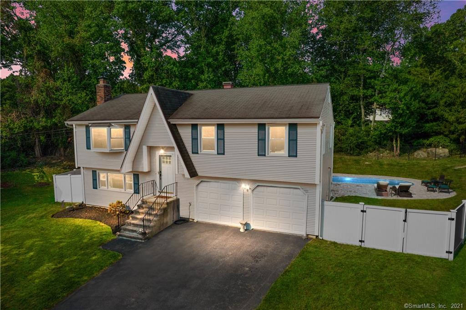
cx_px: 233
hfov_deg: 78.6
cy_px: 155
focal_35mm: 22
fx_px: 285
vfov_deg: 57.1
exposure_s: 1/800
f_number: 2.8
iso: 100
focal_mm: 8.38
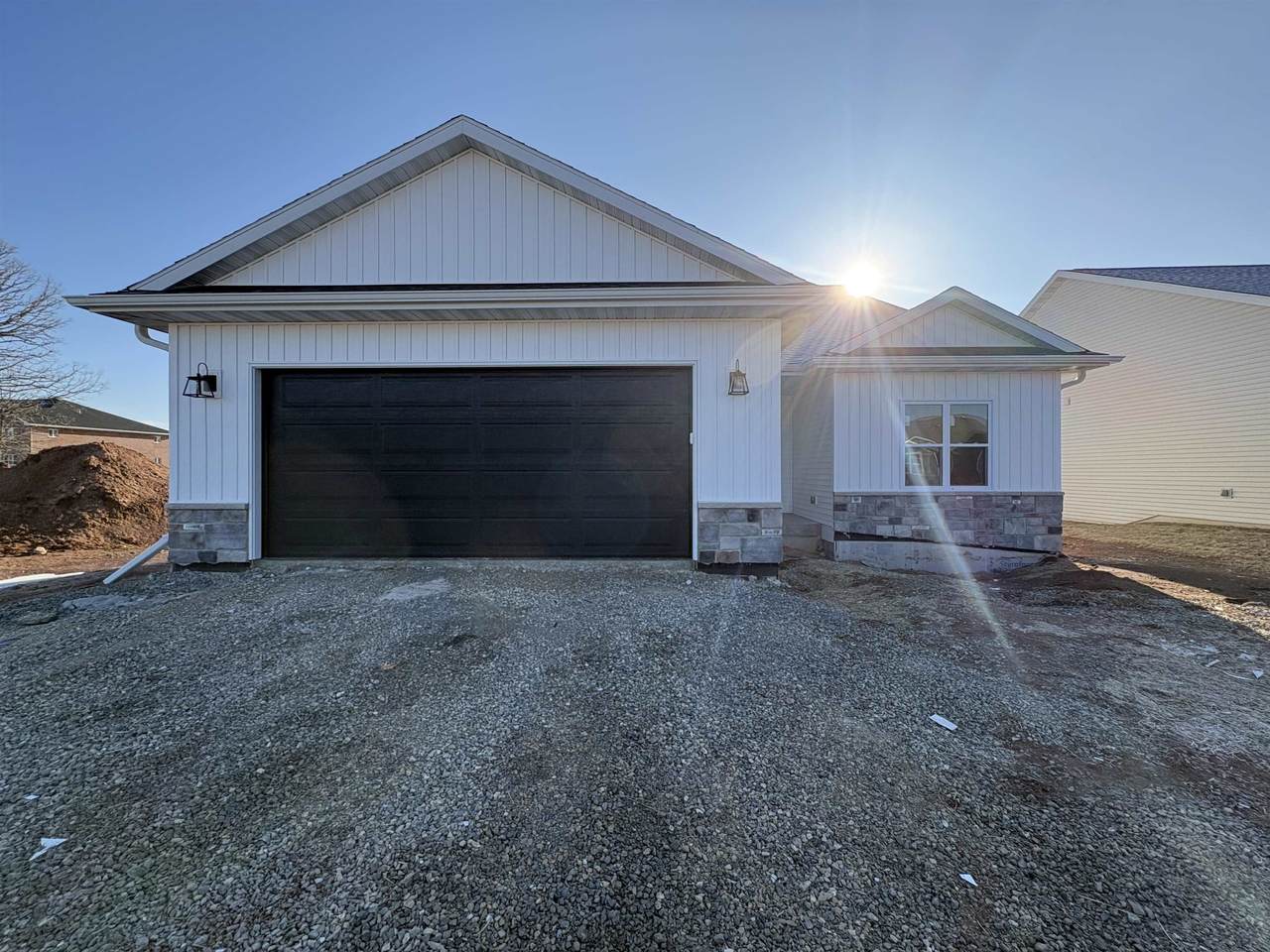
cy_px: 476
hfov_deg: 102.1
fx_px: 514
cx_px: 635
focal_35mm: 14
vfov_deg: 85.7
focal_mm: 2.22
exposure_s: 1/1160
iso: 64
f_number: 2.2
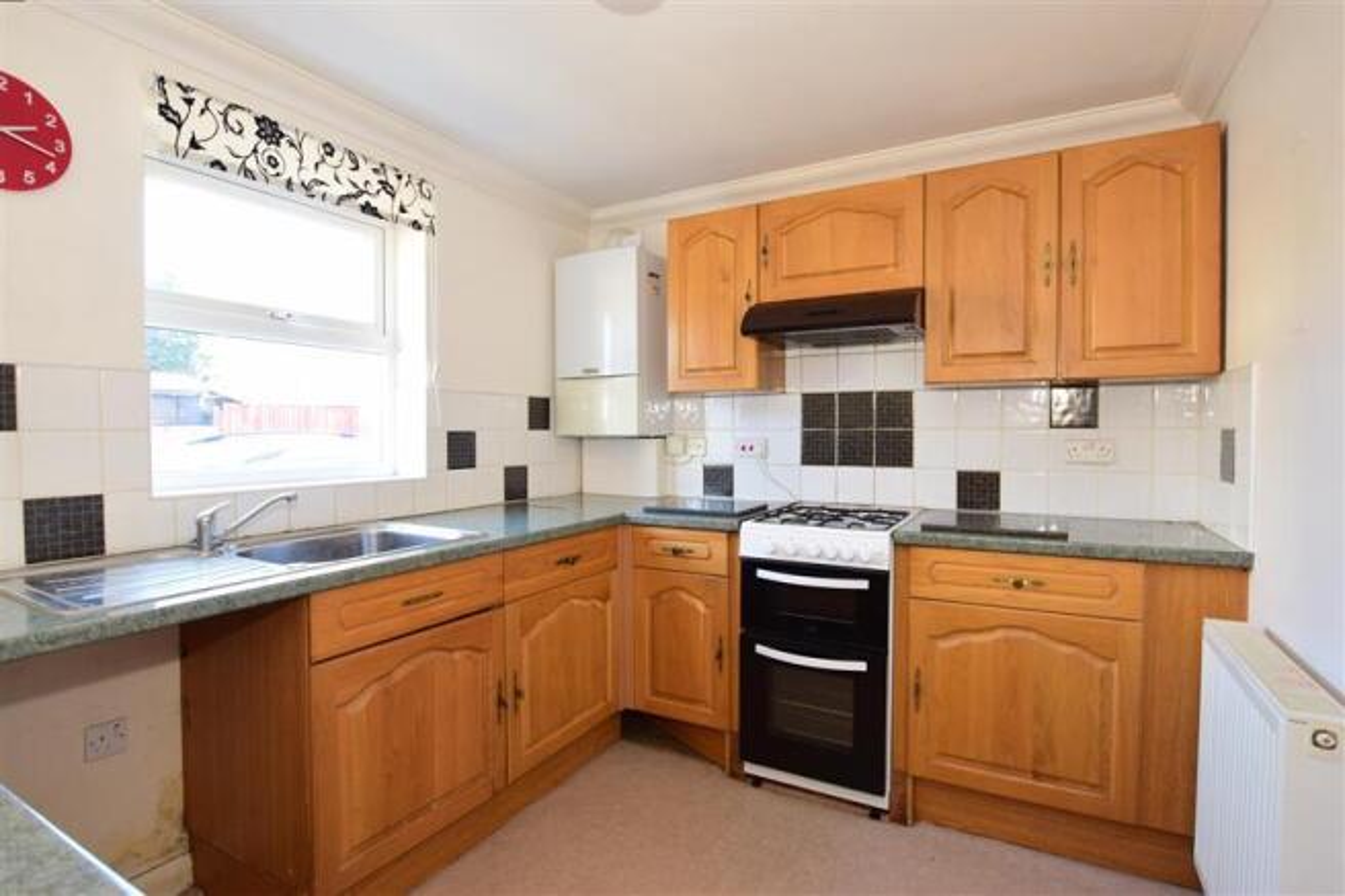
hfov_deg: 92.5
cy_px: 448
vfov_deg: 69.6
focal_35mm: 17
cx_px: 672
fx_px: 644
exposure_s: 1/25
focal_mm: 11.5
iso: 400
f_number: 5.6
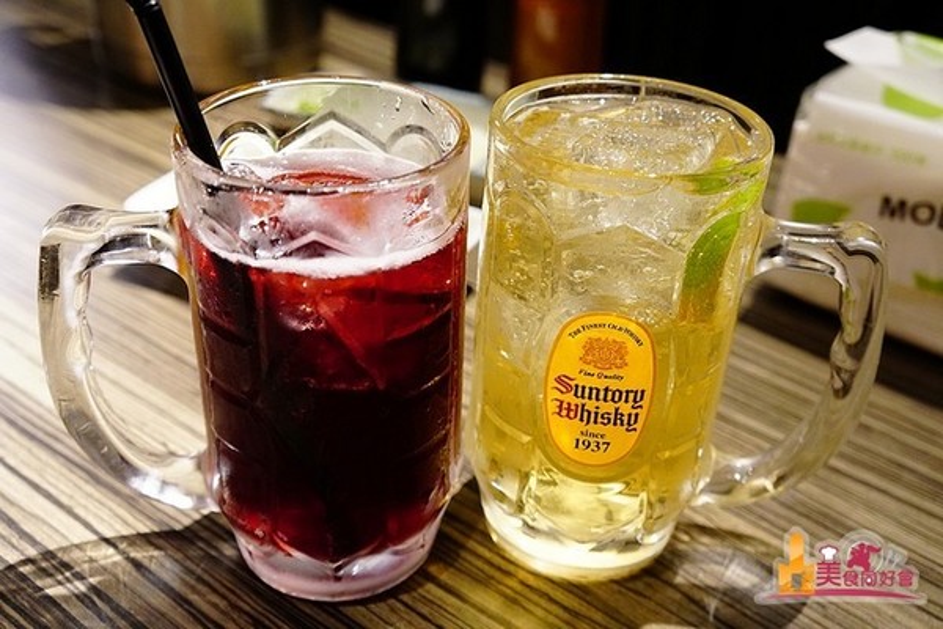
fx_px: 1100
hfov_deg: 46.4
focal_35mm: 42
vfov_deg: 31.9
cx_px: 472
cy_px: 314
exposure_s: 1/50
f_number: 4.5
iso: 2500
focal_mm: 28
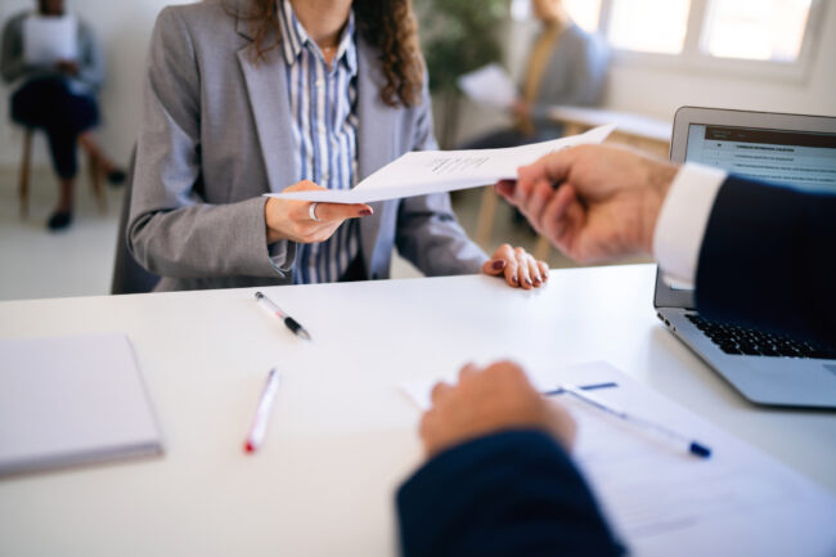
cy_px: 278
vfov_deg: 37.8
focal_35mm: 35
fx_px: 813
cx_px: 418
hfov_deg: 54.4
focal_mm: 35
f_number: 1.4
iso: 250
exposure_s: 1/320
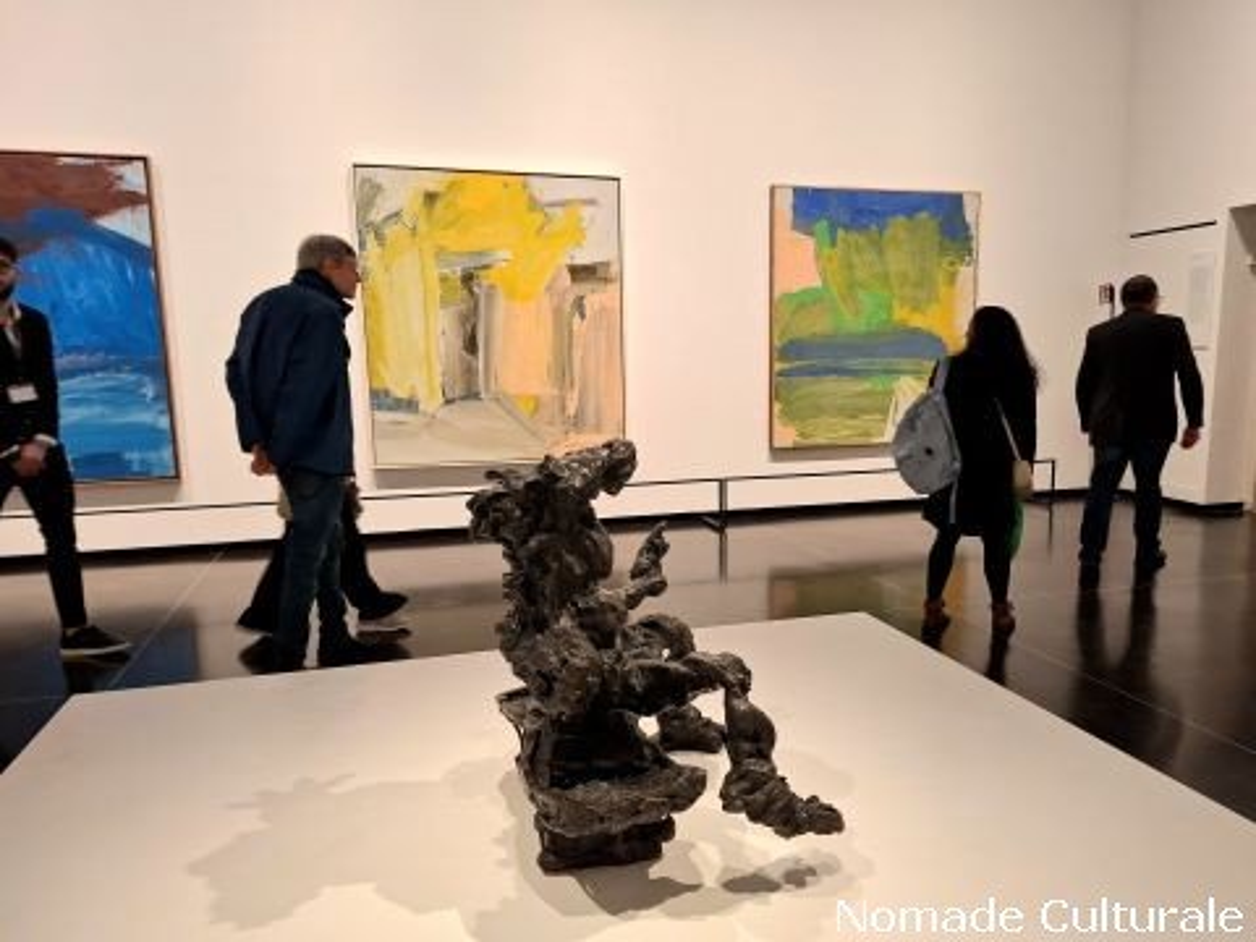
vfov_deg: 58.9
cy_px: 471
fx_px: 835
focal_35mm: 23
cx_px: 628
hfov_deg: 73.9
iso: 160
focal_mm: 5.54
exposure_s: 1/50
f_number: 1.8
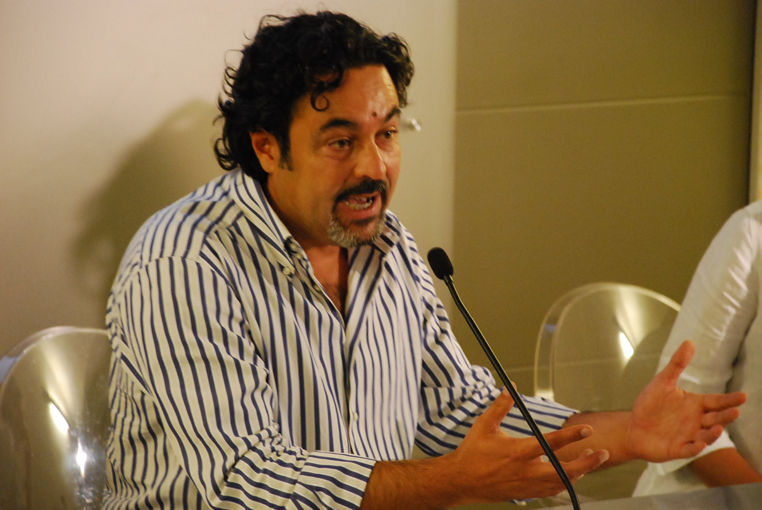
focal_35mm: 168
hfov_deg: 12.2
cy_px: 255
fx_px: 3560
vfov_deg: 8.2
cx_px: 381
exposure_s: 1/20
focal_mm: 112
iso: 1600
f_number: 5.6
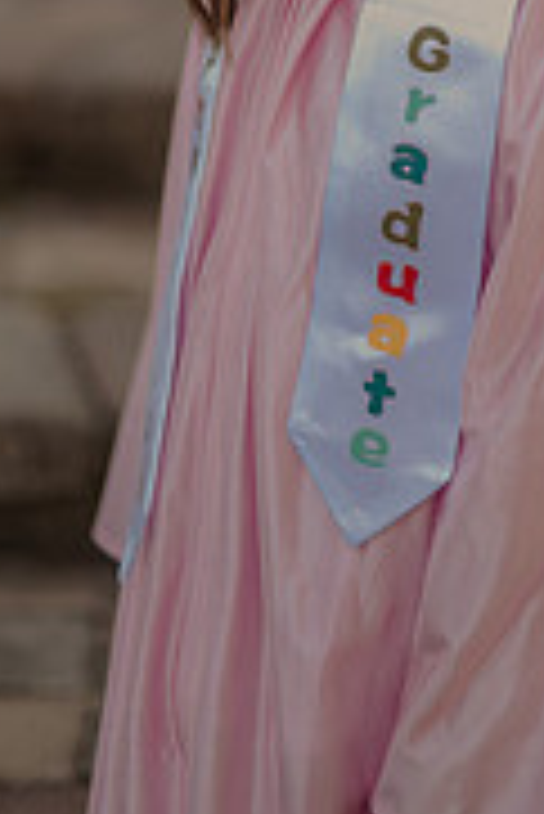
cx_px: 492
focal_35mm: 124
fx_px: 2805
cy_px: -189
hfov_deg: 11.0
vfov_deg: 15.8
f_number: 2
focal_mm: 50
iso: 80
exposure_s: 1/250
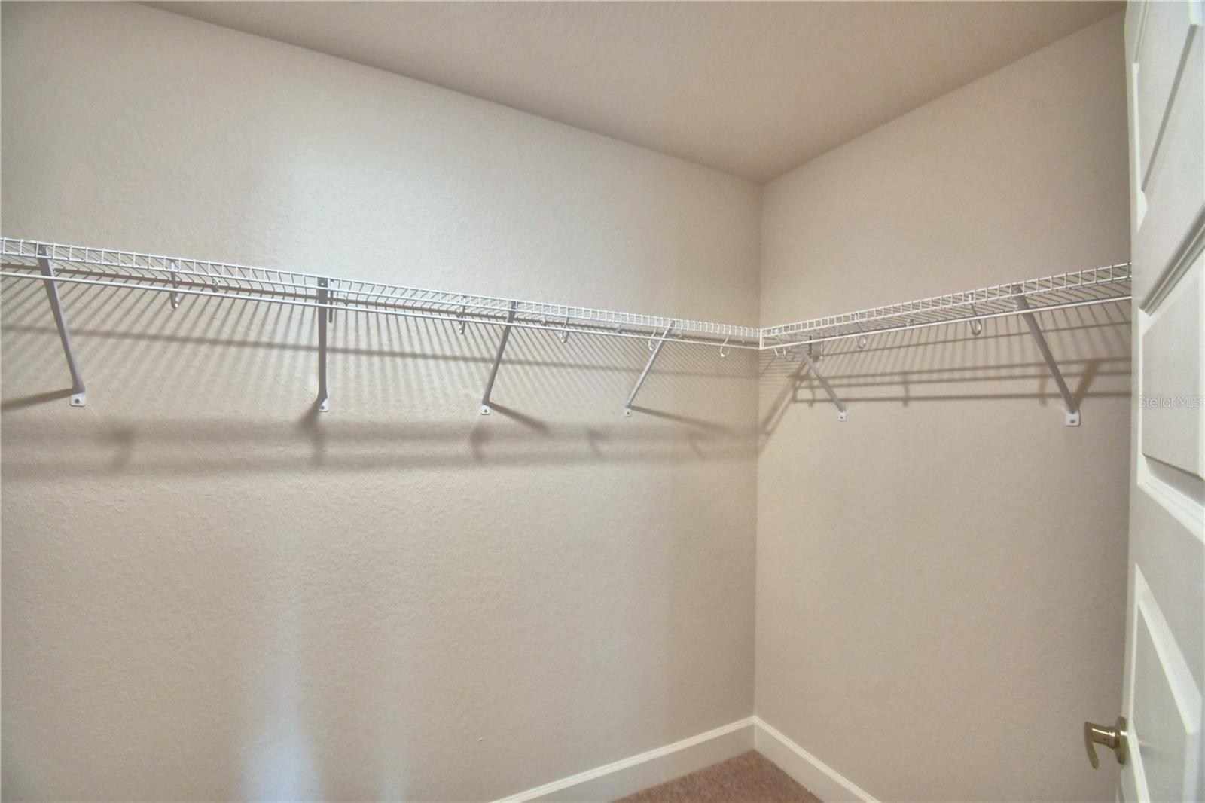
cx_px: 602
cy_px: 402
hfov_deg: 100.4
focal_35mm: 15
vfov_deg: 77.3
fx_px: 502
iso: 450
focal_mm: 10
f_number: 4.5
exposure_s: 1/30
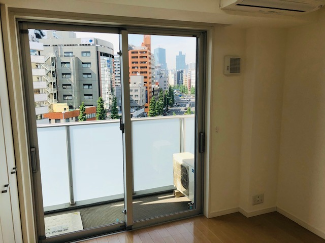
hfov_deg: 63.4
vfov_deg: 49.7
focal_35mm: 28
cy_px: 122
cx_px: 162
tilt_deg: -9.0
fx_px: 263
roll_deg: +1.4
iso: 20
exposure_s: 1/607
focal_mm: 3.99
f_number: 1.8
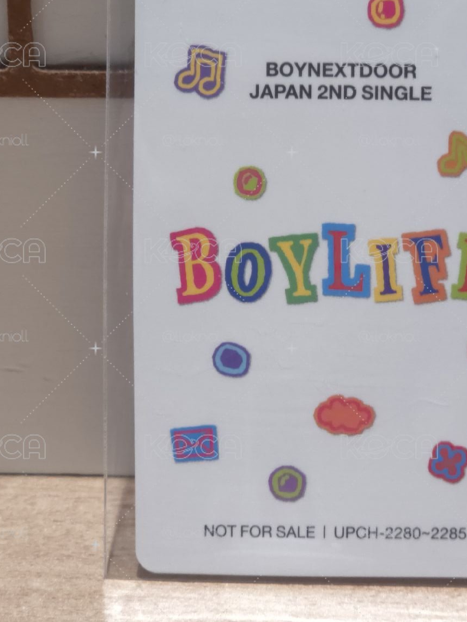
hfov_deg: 12.8
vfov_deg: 17.0
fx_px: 2086
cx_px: 292
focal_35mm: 116
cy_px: 283
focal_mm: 7
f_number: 2.4
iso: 160
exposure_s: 1/30
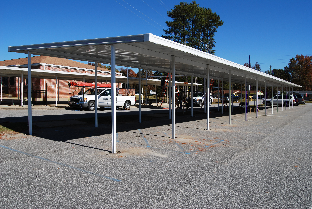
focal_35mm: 30
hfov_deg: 61.9
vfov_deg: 43.7
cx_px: 156
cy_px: 104
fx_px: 260
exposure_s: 1/250
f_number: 8
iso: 100
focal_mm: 20
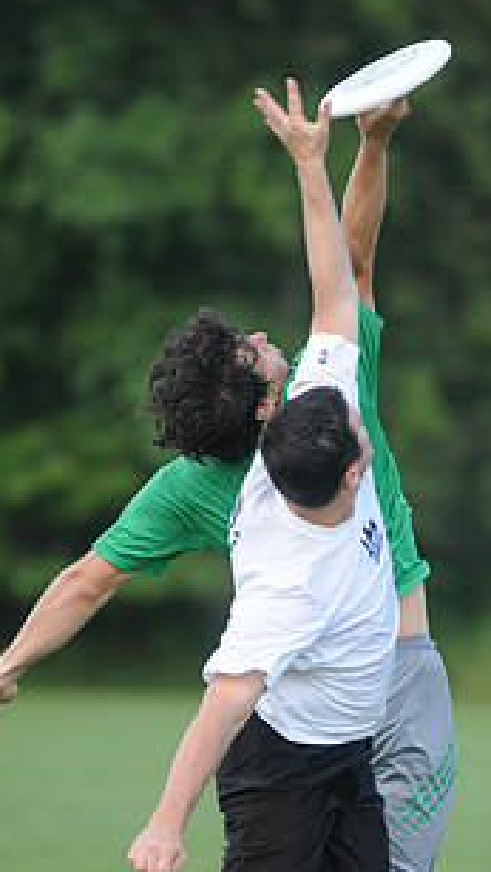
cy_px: 543
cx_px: 397
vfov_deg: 4.7
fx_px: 10655
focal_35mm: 461
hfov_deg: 2.6
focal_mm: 200
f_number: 2.8
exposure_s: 1/800
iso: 320
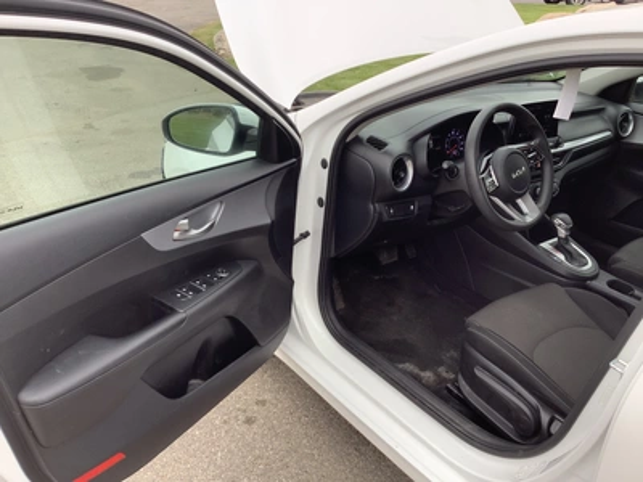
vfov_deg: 45.4
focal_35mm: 31
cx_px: 322
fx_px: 576
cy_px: 241
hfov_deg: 58.4
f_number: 2.4
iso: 50
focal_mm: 3.3
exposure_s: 1/120
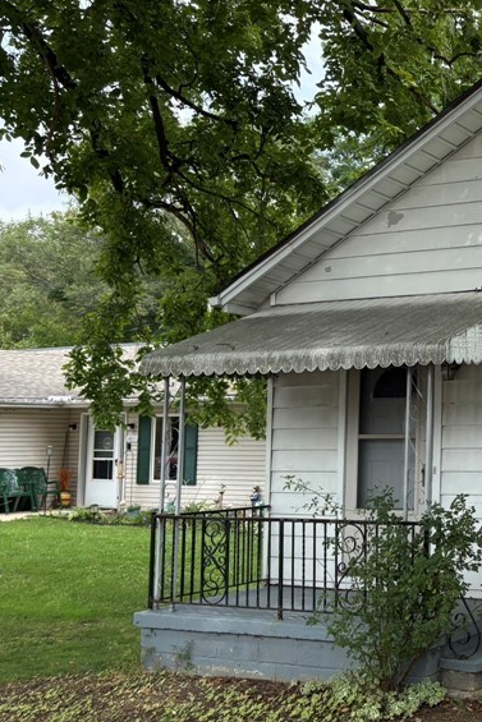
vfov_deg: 40.3
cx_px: 630
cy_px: 345
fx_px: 983
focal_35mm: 49
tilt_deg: +4.8
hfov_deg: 24.1
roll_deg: +0.6
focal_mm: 5.96
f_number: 1.6
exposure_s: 1/1848
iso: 64
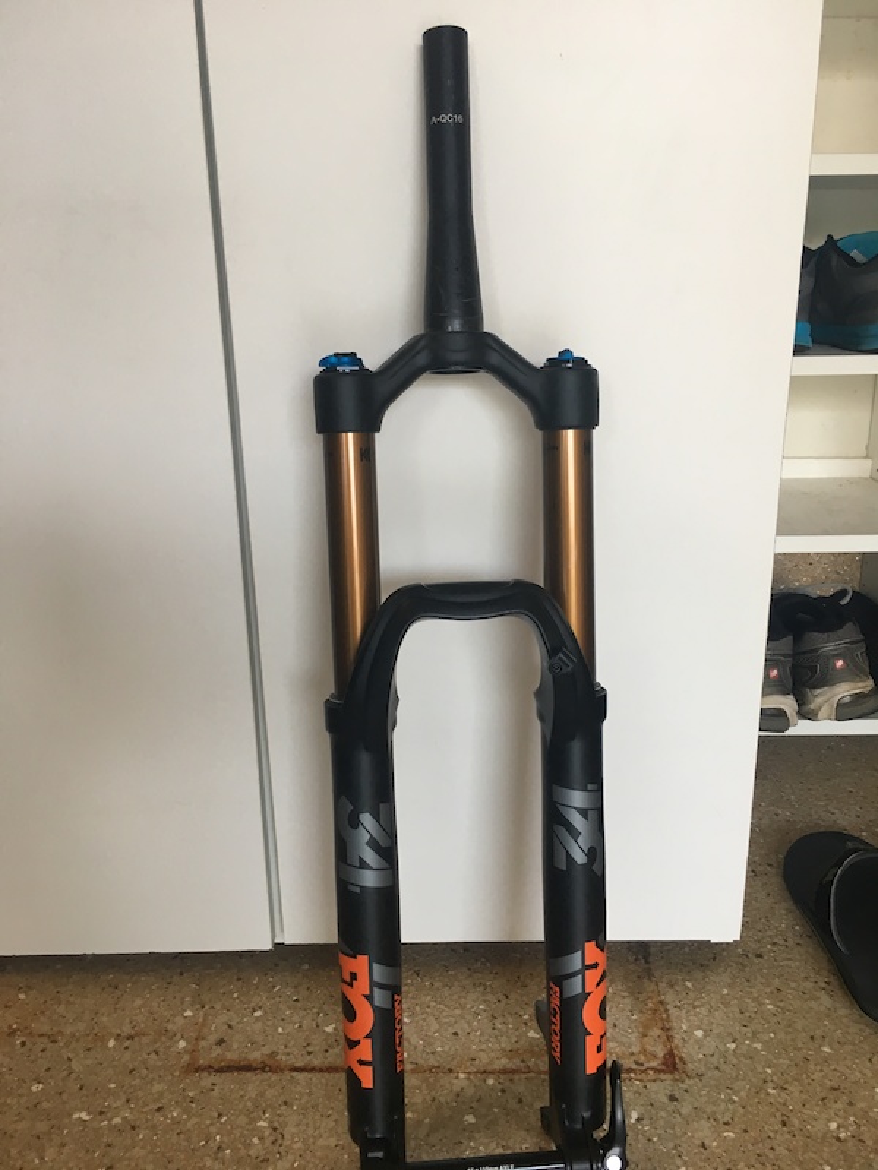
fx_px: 981
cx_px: 439
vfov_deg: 61.7
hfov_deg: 48.2
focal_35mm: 29
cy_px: 585
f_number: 2.2
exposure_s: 1/30
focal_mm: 4.15
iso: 32
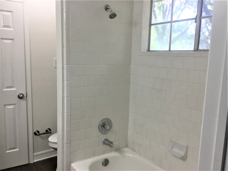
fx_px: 204
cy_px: 86
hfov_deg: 58.4
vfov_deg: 45.4
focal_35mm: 31
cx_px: 114
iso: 32
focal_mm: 3.3
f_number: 2.4
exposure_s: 1/40
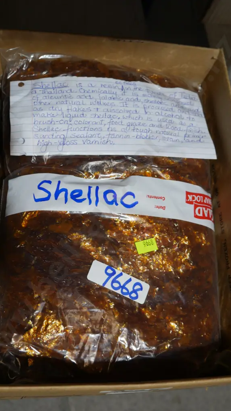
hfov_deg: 27.1
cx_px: 107
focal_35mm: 44
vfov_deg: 46.4
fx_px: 479
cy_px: 206
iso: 250
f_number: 4.5
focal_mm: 20
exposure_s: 1/60
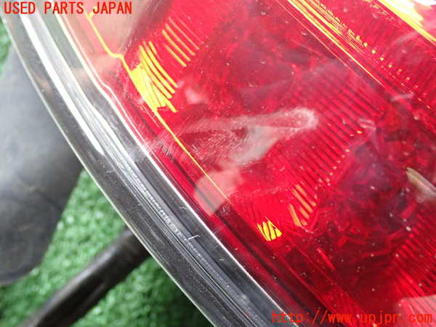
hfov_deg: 31.2
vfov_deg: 23.7
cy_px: 164
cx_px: 218
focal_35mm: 62
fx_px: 781
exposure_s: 1/50
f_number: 3.6
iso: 800
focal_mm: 11.09
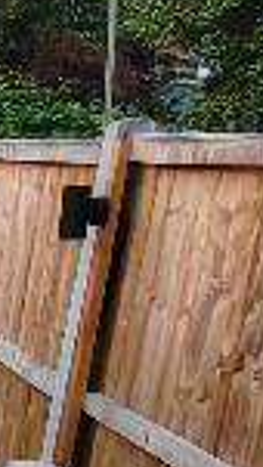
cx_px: -1033
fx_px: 1190
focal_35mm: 96
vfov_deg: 22.0
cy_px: 349
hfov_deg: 6.5
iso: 320
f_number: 2
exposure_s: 1/33
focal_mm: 1.82
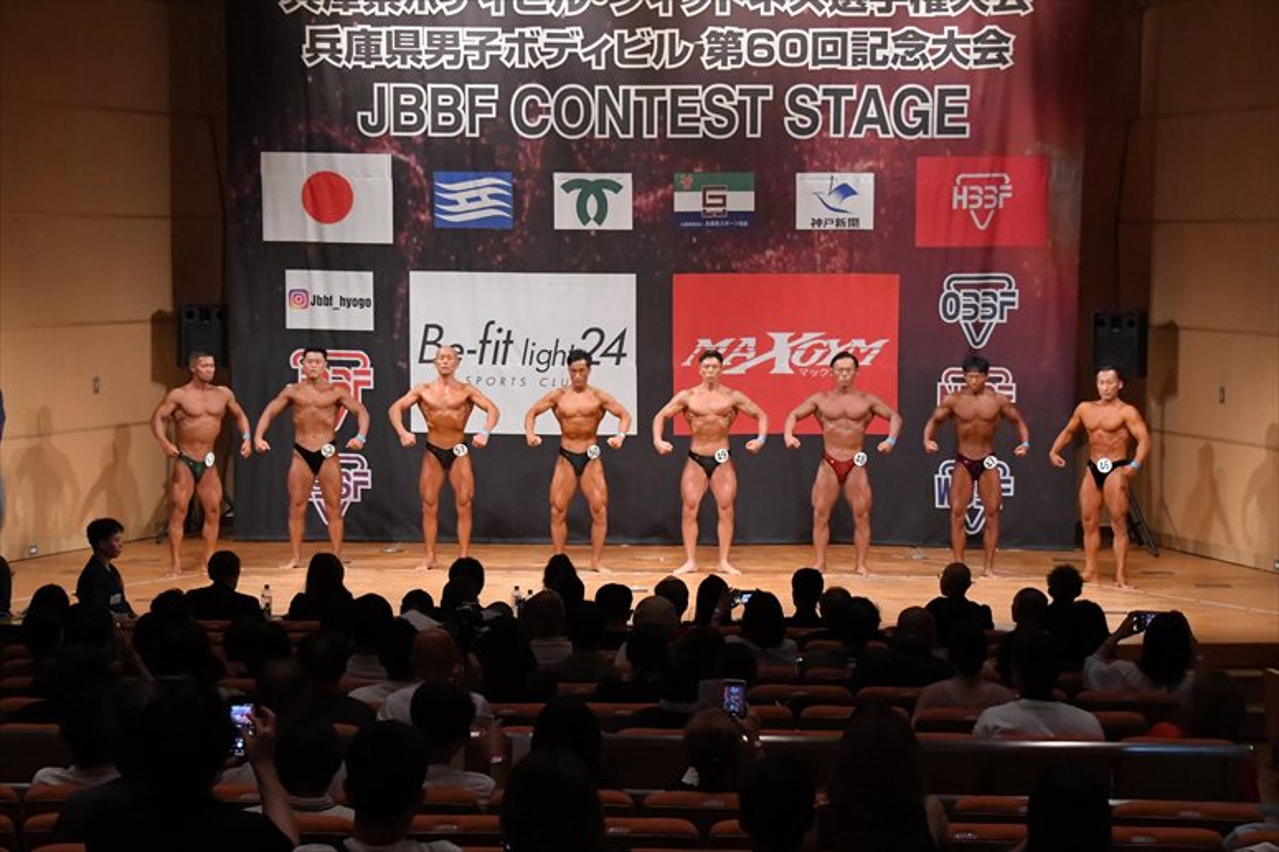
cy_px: 426
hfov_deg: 24.2
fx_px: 2983
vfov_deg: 16.2
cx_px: 640
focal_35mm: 84
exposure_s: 1/400
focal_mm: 56
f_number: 5.6
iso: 8000
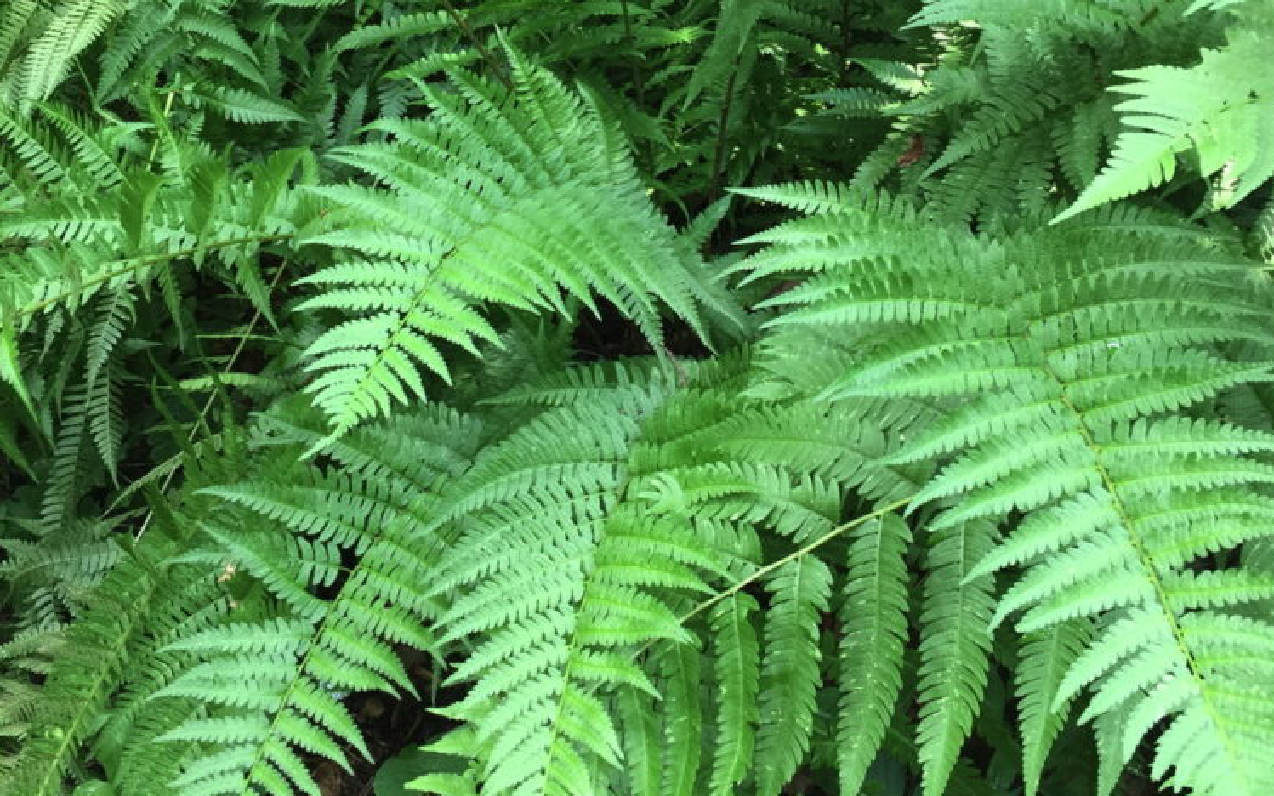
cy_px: 259
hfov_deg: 47.2
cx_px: 646
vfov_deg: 30.3
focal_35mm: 42
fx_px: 1458
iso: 32
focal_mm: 4.15
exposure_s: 1/15
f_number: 2.2
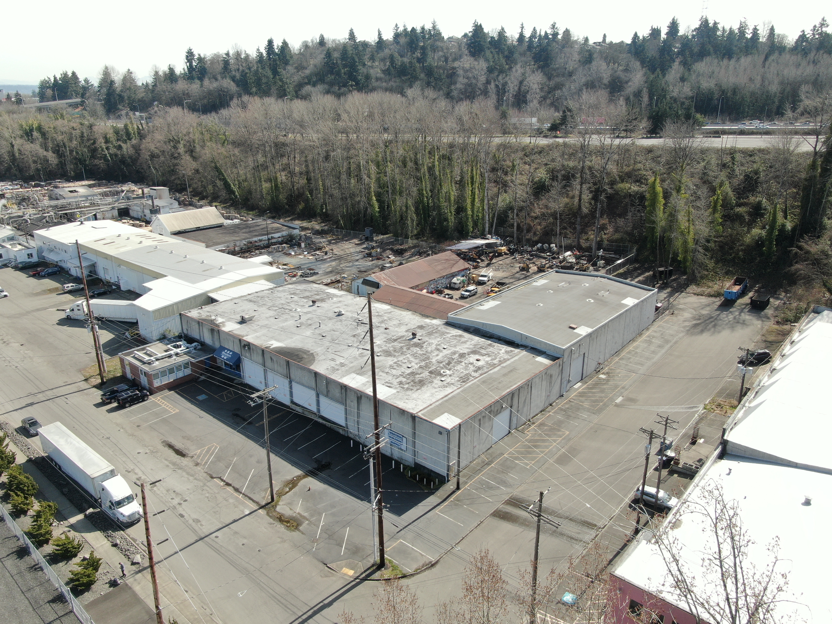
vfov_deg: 54.9
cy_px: 312
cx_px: 416
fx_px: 601
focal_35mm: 25
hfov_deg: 69.4
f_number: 2.8
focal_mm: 4.48
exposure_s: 1/320
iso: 100
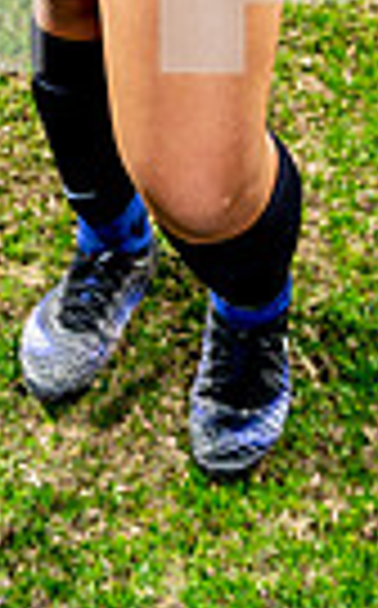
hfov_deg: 10.1
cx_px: 117
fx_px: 2133
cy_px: -378
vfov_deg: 14.7
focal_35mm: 129
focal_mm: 38
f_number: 5.6
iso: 100
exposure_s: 1/125
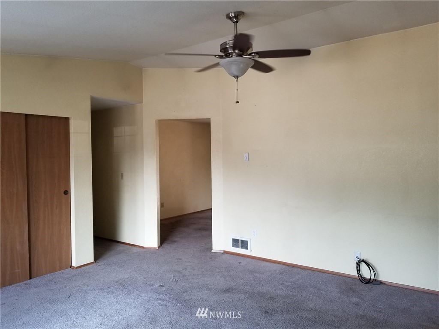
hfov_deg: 67.3
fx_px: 330
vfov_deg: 53.1
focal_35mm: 26
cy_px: 164
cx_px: 220
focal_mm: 4.3
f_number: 1.7
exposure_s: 1/60
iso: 80
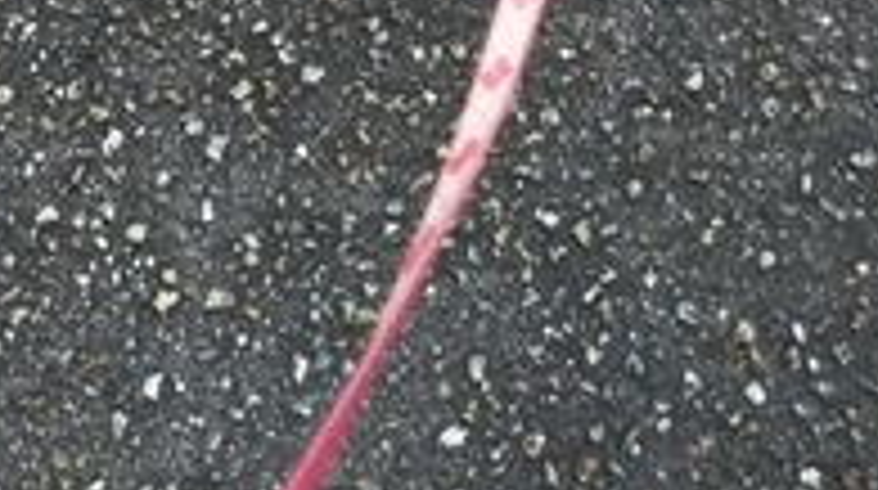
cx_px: 637
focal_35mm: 84
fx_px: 1953
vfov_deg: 12.6
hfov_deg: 25.1
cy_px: -490
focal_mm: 4
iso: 80
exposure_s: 1/120
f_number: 2.2
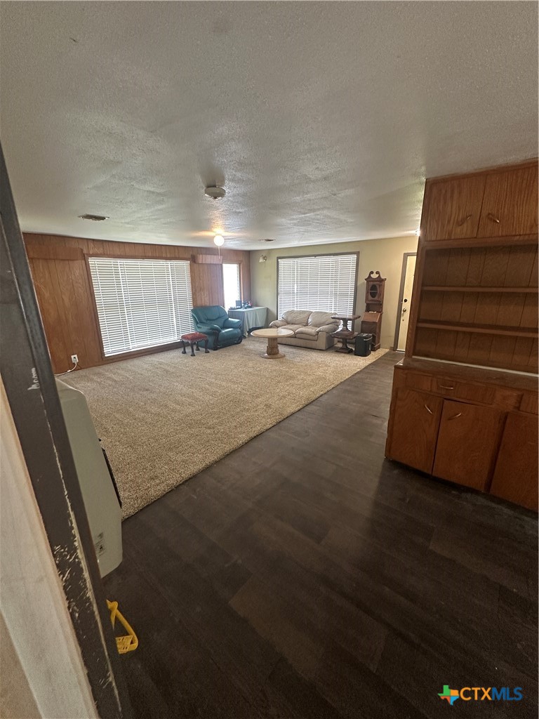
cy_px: 360
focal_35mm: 14
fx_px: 291
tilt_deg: -15.4
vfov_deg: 102.1
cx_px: 270
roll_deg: +0.5
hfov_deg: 85.7
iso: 250
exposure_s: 1/60
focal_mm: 2.22
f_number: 2.2
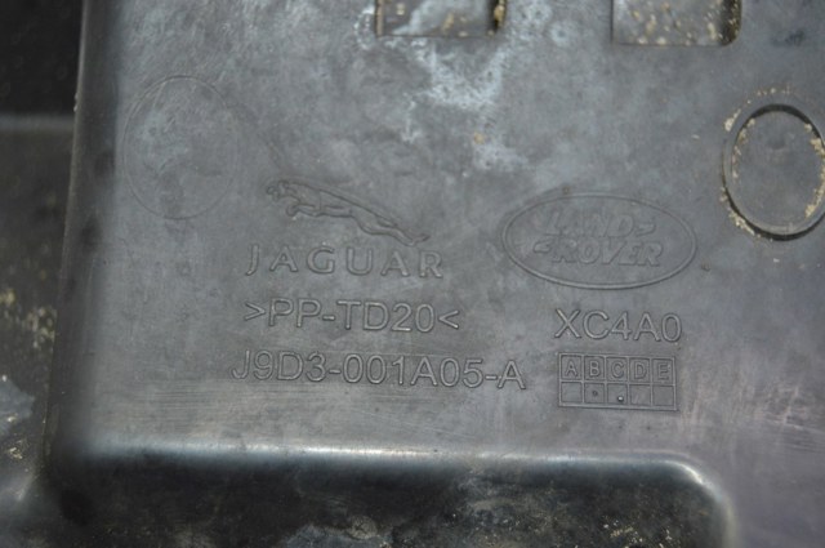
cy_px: 274
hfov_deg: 29.3
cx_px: 412
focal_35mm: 69
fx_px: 1579
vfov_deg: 19.7
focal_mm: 46
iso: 1100
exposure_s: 1/60
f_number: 5.3
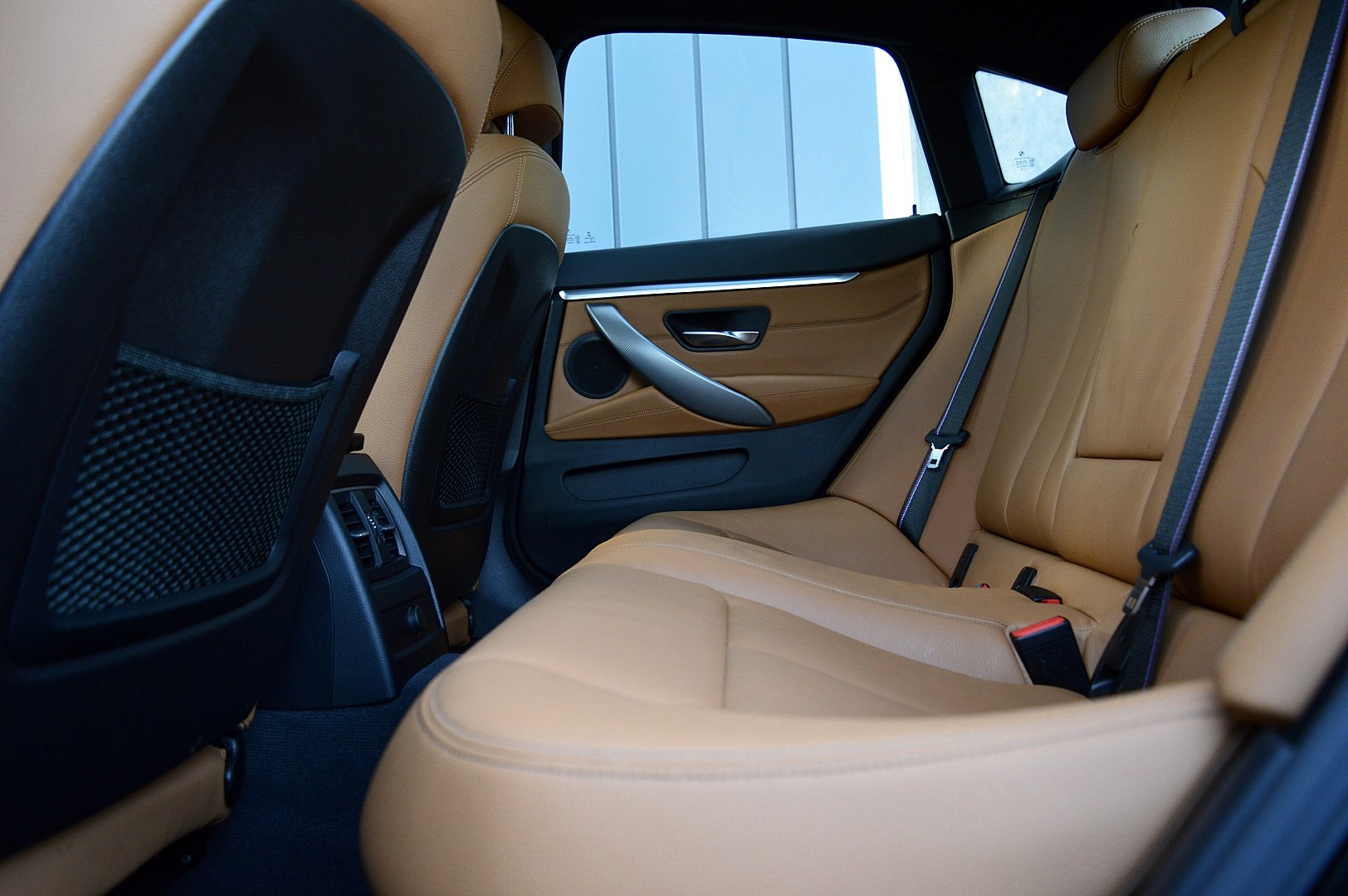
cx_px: 674
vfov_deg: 47.9
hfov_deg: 67.4
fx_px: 1010
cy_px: 448
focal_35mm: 27
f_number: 3.5
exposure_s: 1/60
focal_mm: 18
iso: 800
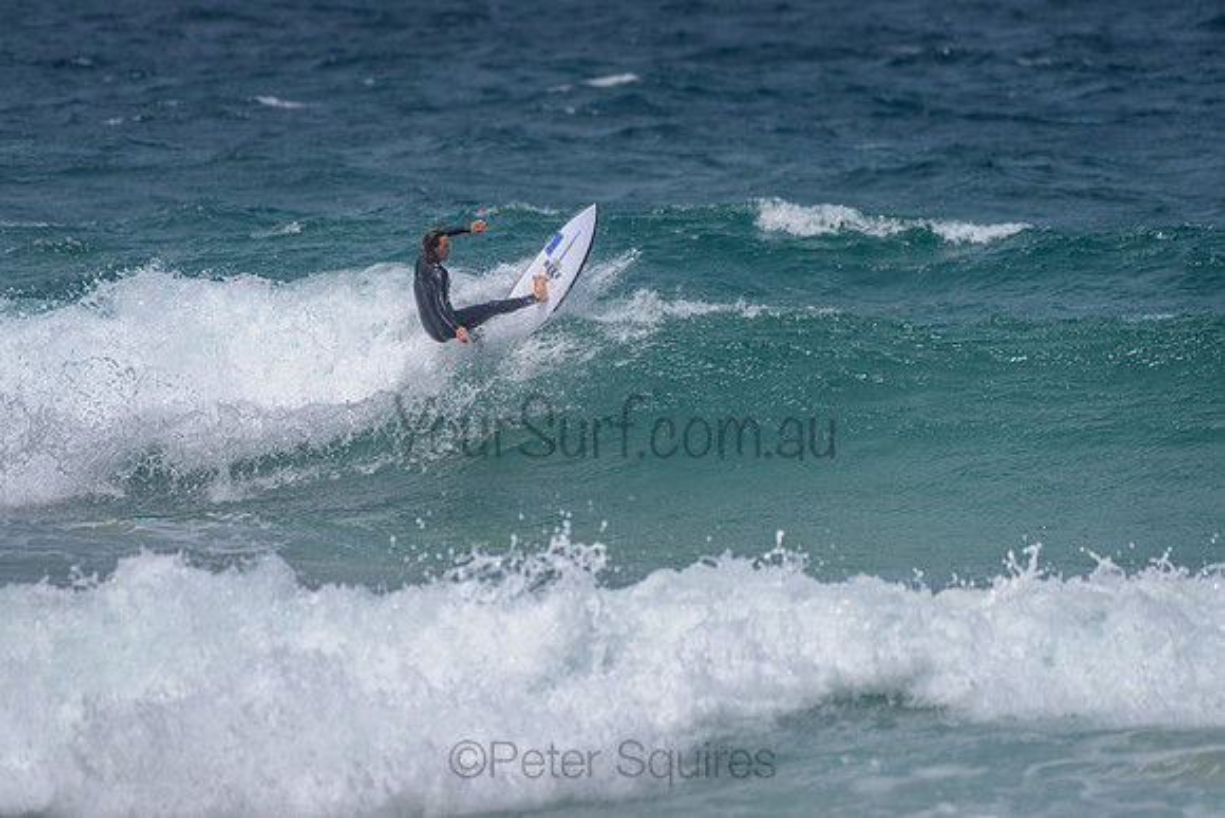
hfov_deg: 3.4
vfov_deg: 2.2
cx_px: 569
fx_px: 20875
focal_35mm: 613
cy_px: 350
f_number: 5.6
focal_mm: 500
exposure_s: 1/2000
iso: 80
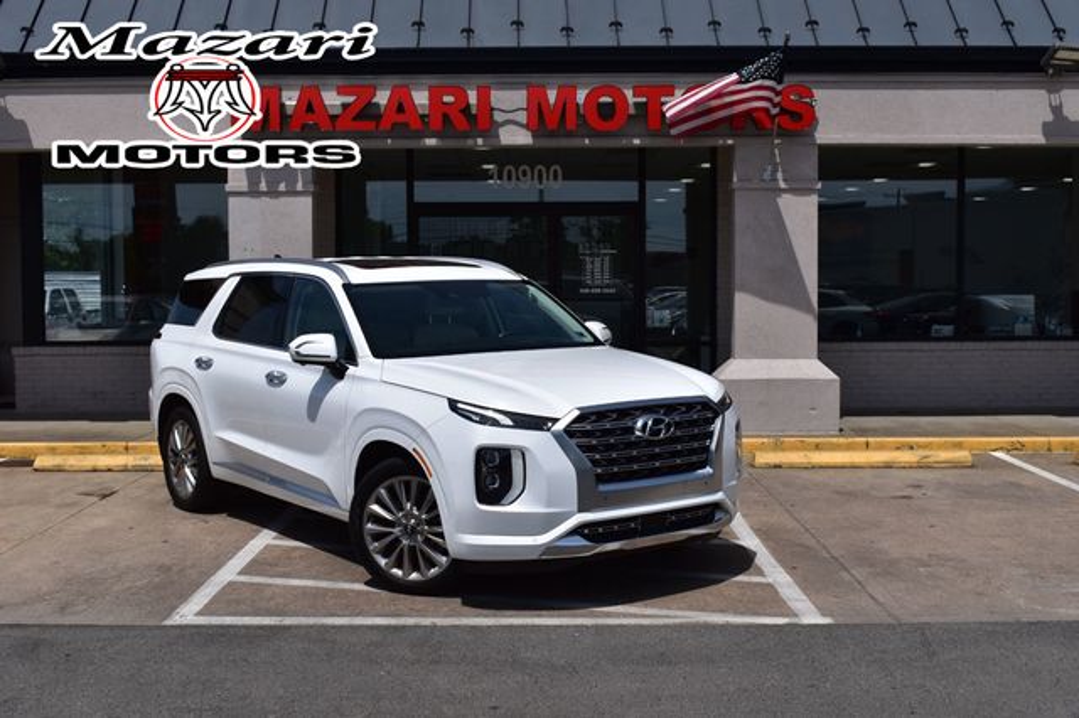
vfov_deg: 30.8
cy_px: 359
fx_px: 1303
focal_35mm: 44
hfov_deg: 45.0
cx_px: 540
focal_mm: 29
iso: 200
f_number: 11
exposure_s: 1/640
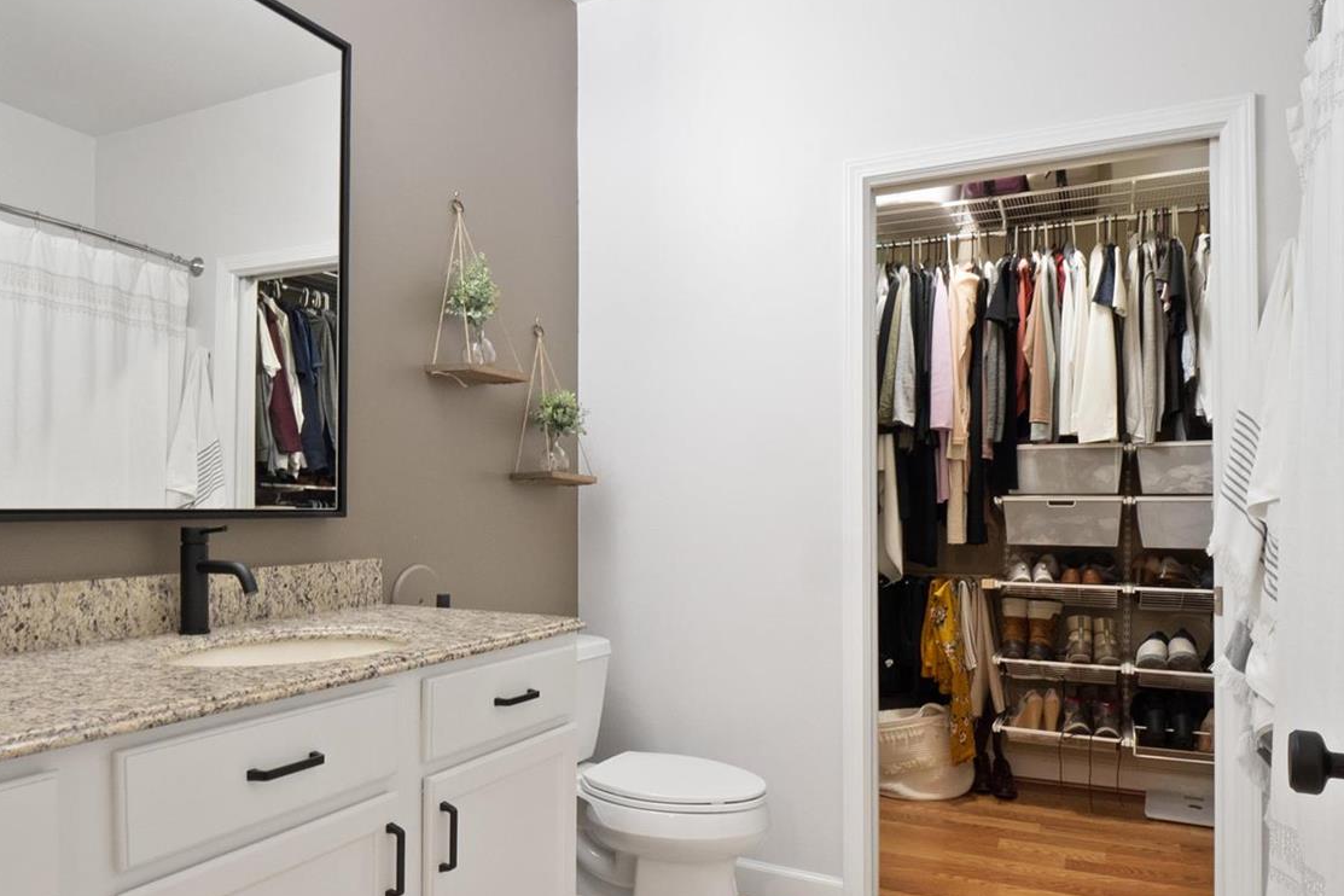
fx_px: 859
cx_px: 650
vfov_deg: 54.6
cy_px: 549
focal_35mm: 23
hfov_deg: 76.1
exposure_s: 1/1.67
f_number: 10
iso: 400
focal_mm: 8
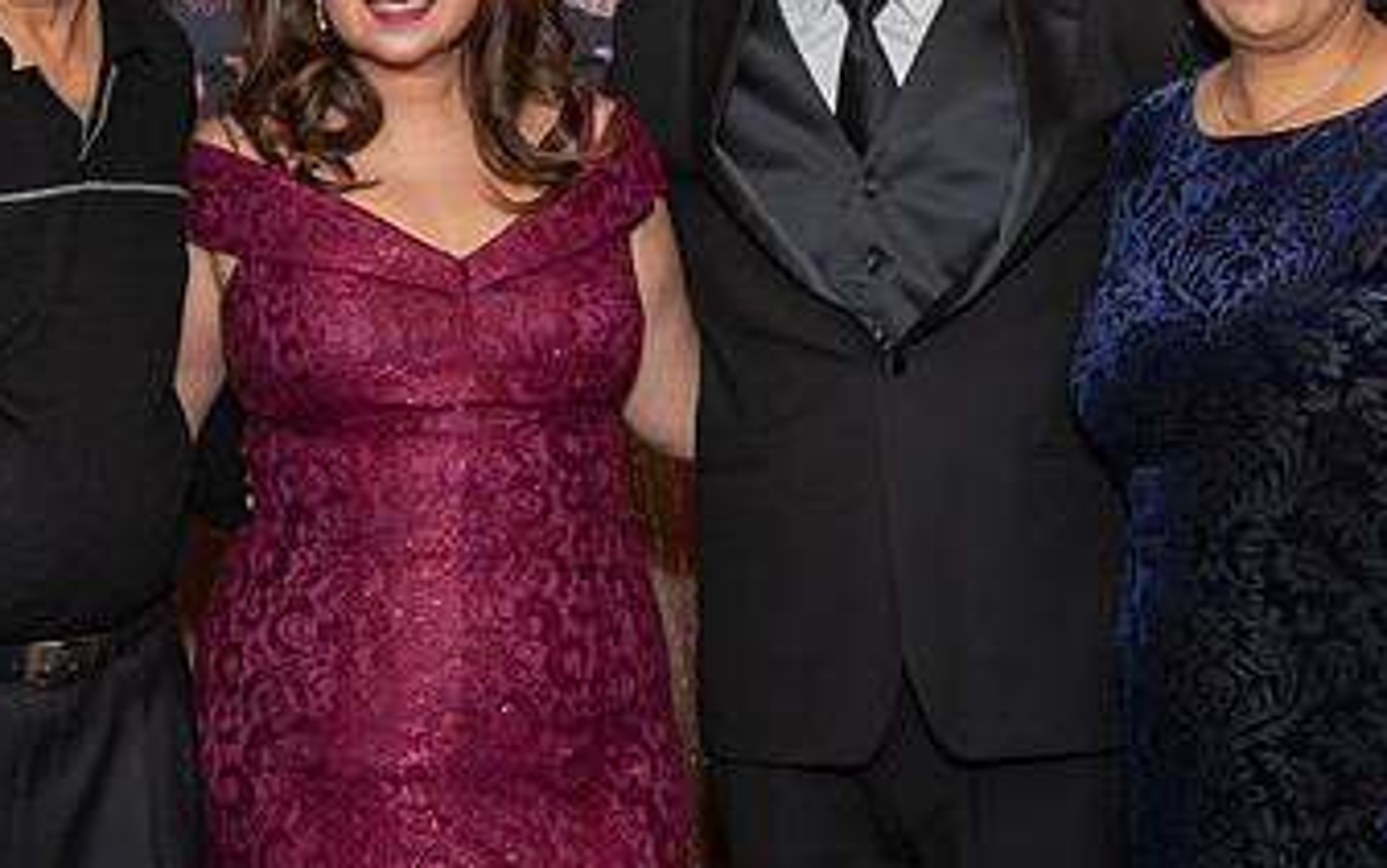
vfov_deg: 15.2
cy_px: 236
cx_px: 607
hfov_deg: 24.1
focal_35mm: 86
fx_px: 3252
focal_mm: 28
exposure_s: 1/250
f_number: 8
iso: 500
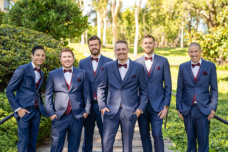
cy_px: 76
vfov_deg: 27.0
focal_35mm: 50
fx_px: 317
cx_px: 114
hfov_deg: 39.6
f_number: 2.2
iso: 200
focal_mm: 50
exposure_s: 1/640
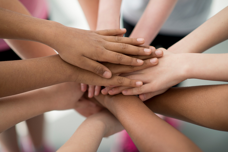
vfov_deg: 16.1
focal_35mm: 85
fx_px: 538
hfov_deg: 23.9
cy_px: 76
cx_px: 114
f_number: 1.8
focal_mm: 85
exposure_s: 1/640
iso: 160
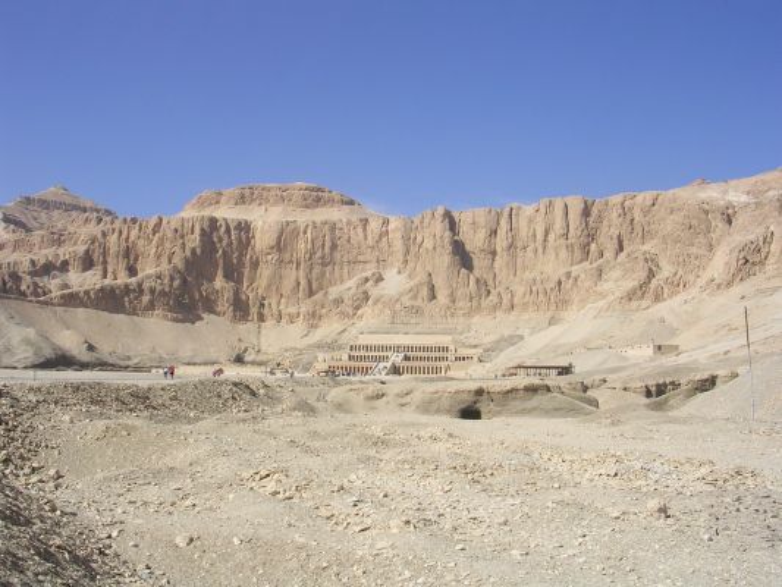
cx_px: 391
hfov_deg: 49.0
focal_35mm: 38
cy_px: 294
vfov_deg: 37.7
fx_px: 859
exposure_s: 1/500
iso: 50
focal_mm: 5.8
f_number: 5.6
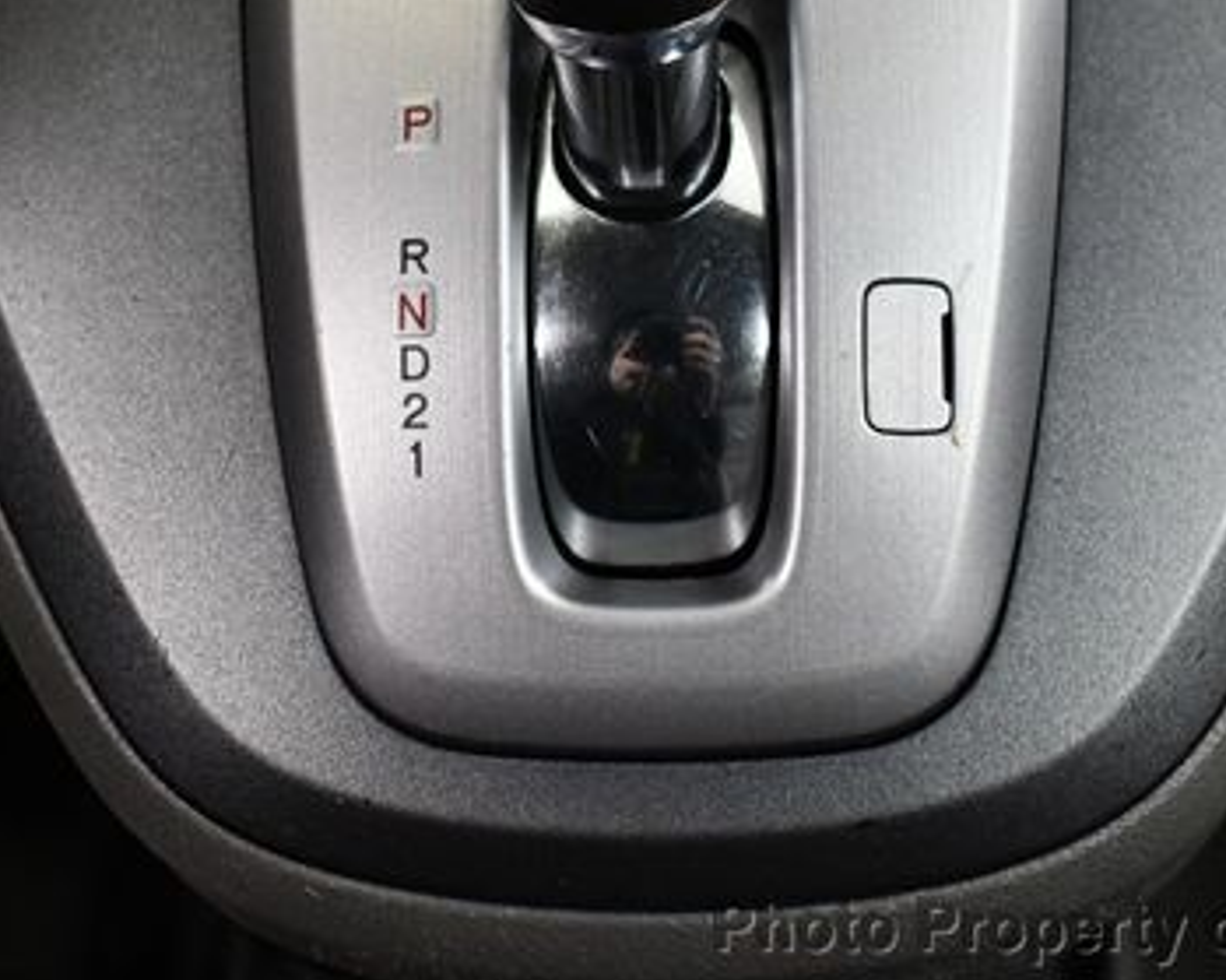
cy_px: 242
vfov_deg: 24.3
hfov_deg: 30.5
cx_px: 671
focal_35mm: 62
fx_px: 2249
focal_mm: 18
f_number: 3.5
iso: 2200
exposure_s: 1/125
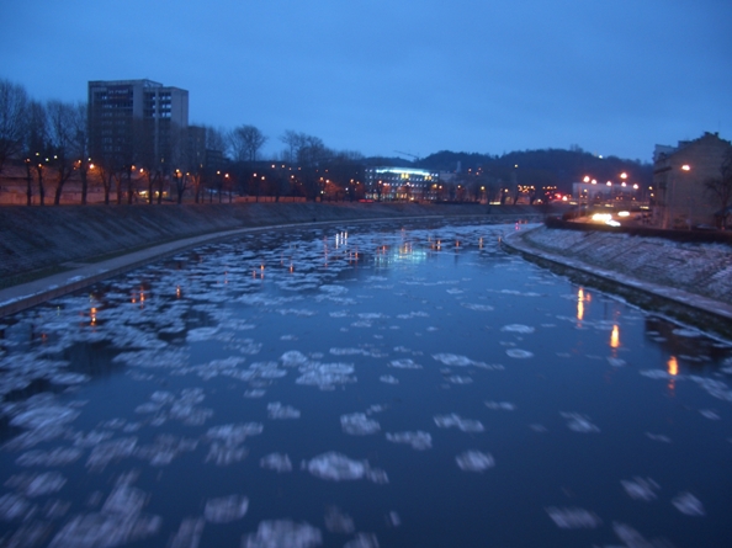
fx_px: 740
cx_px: 366
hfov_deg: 52.6
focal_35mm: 35
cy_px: 274
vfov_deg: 40.7
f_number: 2.6
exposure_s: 1
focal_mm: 5.8
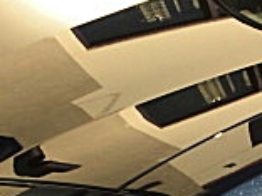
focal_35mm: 148
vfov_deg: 9.9
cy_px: 203
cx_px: 202
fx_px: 1120
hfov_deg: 13.3
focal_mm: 6.3
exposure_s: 1/200
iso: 50
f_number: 2.8
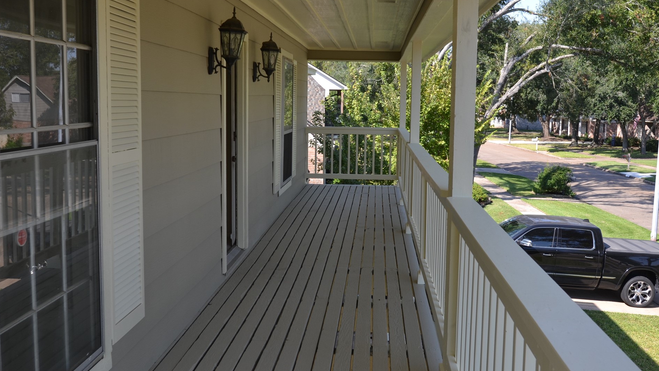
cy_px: 175
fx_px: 629
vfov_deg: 32.8
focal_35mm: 36
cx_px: 311
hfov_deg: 55.3
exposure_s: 1/125
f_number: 5.6
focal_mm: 20
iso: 100
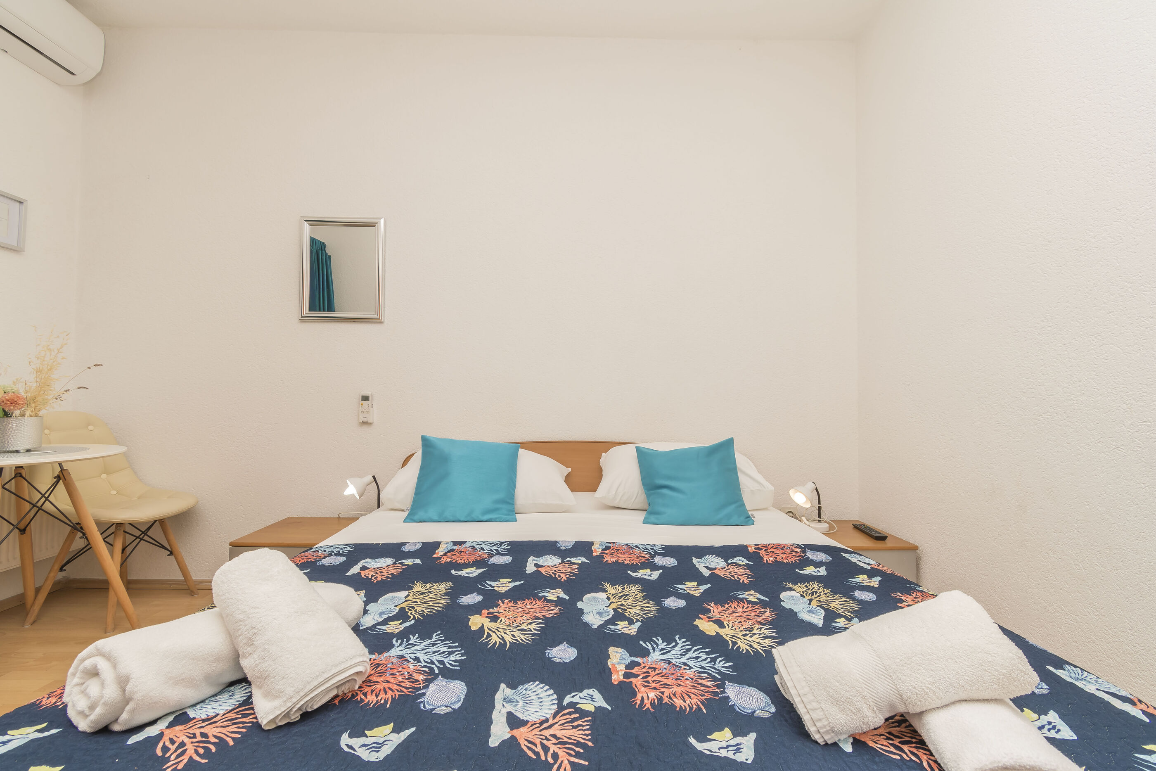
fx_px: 482
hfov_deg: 100.4
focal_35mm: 15
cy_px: 386
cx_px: 578
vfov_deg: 77.3
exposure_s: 1/100
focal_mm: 10
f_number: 9
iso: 100
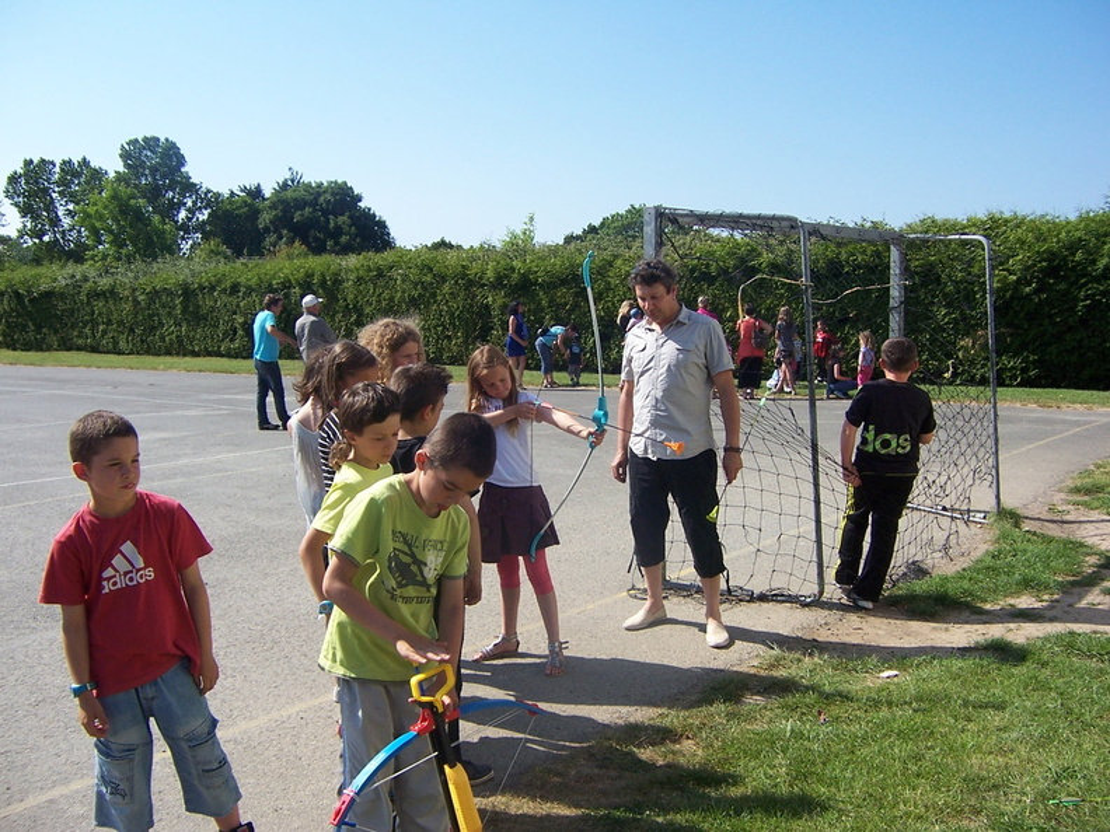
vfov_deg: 42.9
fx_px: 1058
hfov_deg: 55.4
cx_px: 555
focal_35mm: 33
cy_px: 416
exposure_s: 1/1000
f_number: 3.4
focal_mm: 5.5
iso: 80
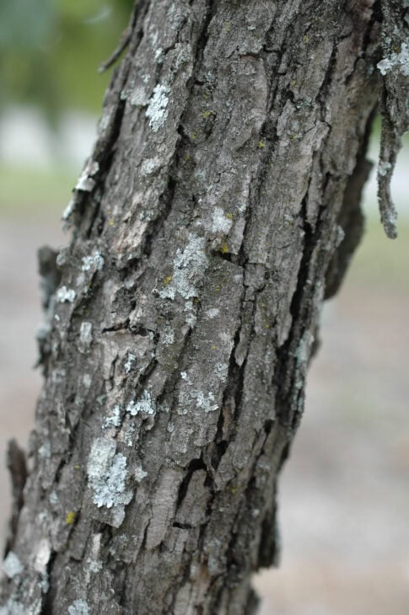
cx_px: 204
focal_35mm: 60
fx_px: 1025
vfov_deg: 33.4
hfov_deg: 22.6
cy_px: 308
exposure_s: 1/250
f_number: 4
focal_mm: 40
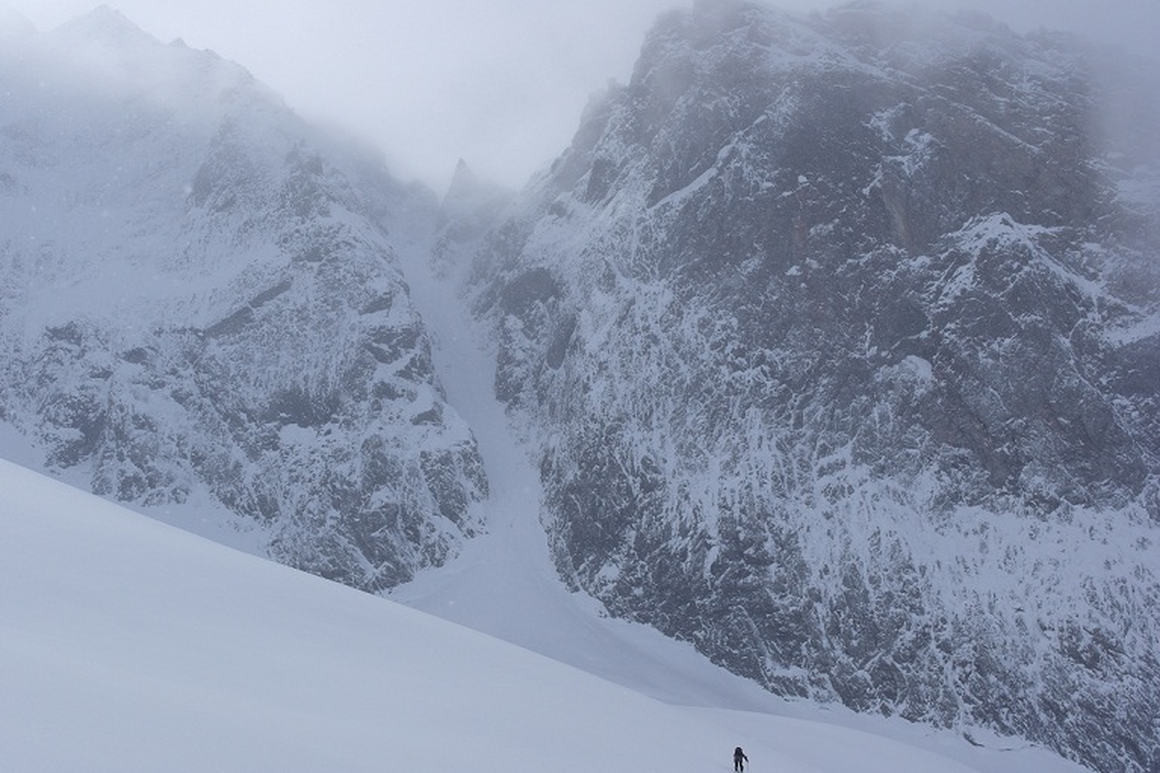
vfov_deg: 29.2
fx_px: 1482
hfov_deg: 42.8
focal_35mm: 46
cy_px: 386
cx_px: 580
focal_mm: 30
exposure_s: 1/500
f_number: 8
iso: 100
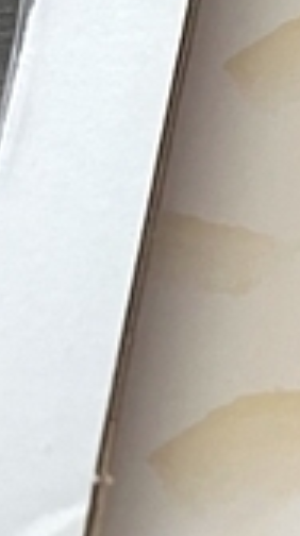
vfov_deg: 15.6
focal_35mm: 135
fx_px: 1917
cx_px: 1130
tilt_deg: -65.6
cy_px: -13
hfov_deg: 7.1
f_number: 1.5
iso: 125
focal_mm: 5.7
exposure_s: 1/68
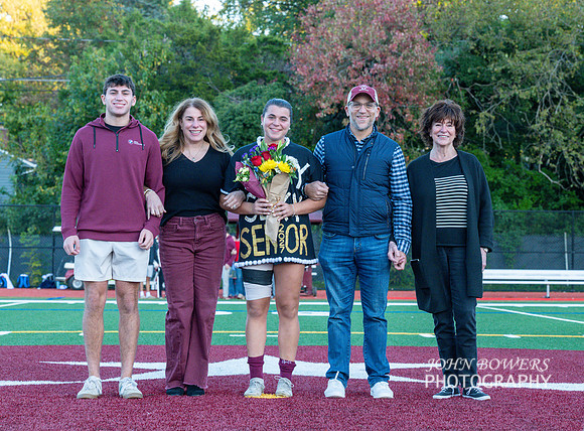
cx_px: 324
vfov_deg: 15.5
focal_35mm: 94
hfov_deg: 20.9
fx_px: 1581
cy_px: 216
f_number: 6.3
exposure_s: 1/640
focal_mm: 88
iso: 4000
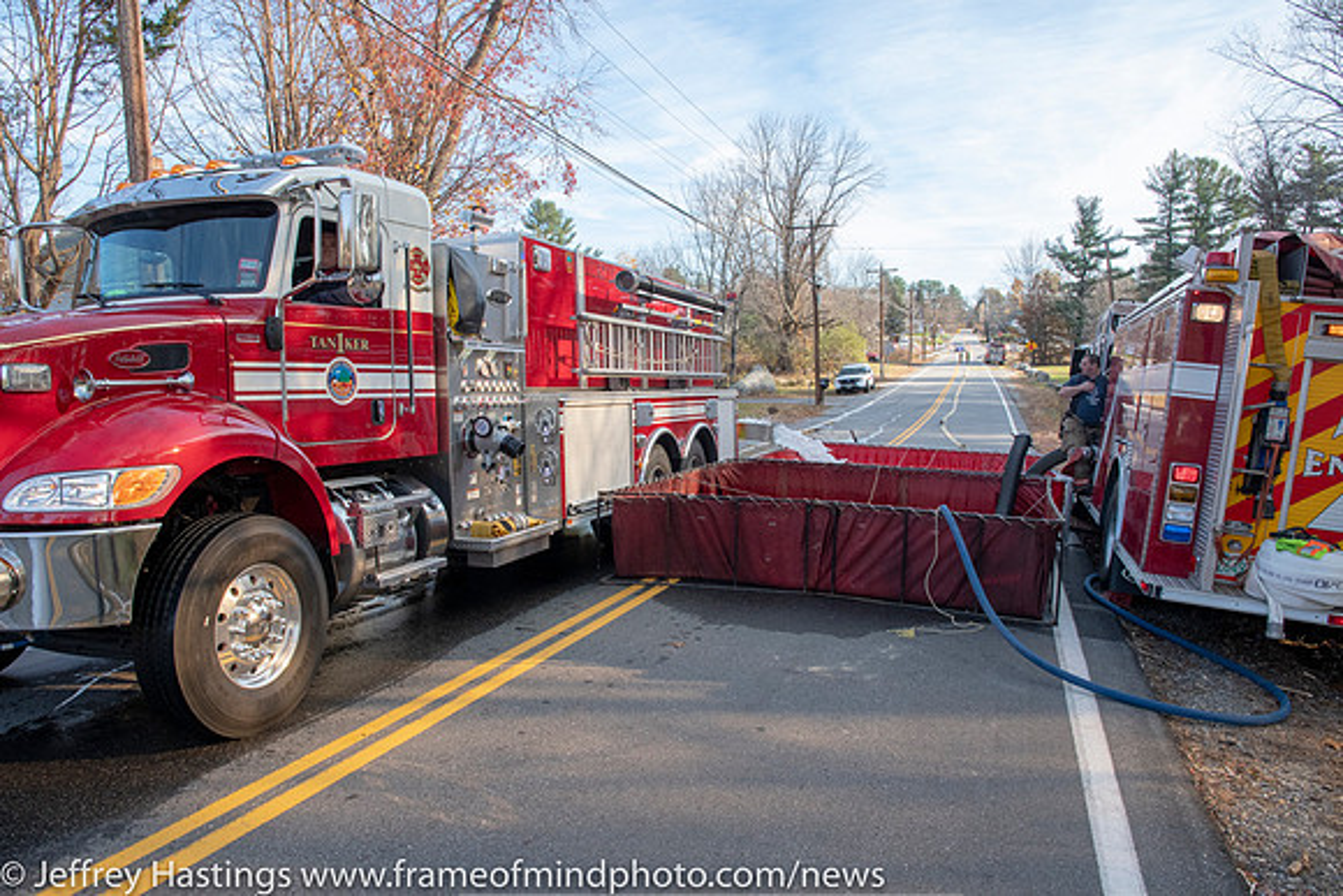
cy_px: 448
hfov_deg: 73.7
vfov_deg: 53.2
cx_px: 672
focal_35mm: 24
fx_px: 896
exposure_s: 1/320
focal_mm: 16
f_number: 11
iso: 800
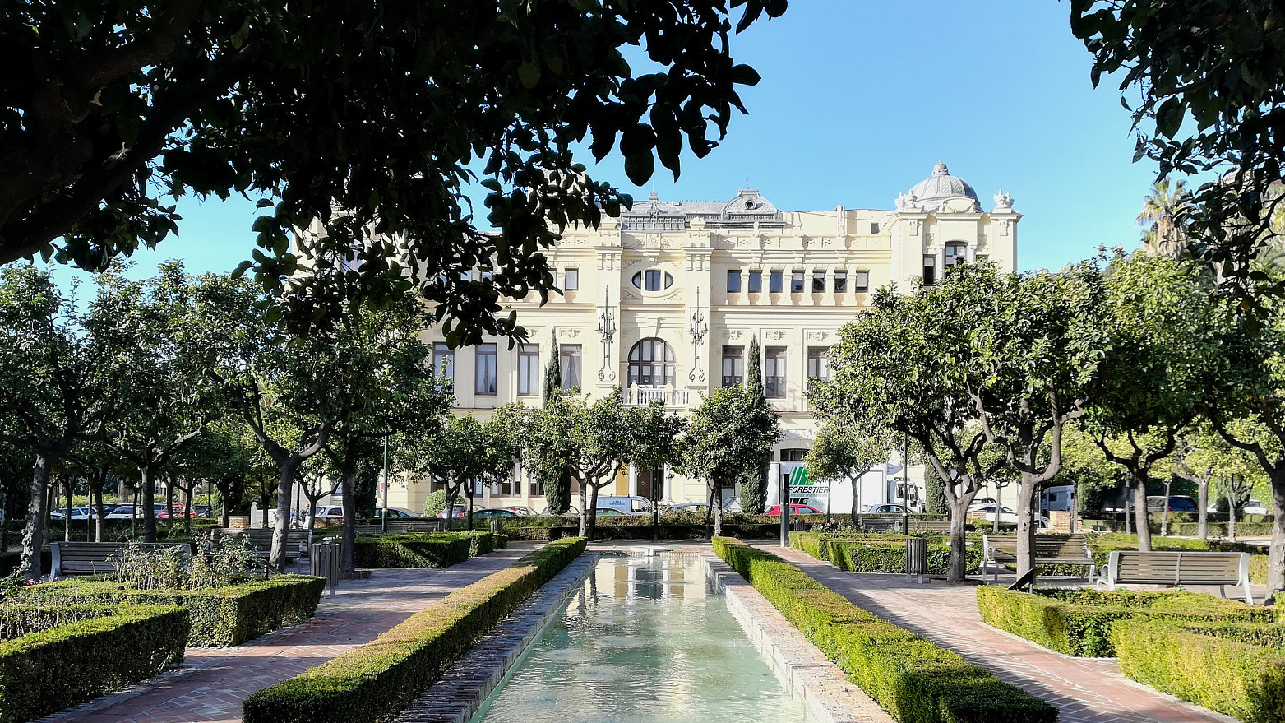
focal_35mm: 29
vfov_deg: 39.9
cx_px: 640
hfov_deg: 66.1
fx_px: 988
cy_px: 456
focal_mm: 3.83
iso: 50
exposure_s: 1/412
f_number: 2.2
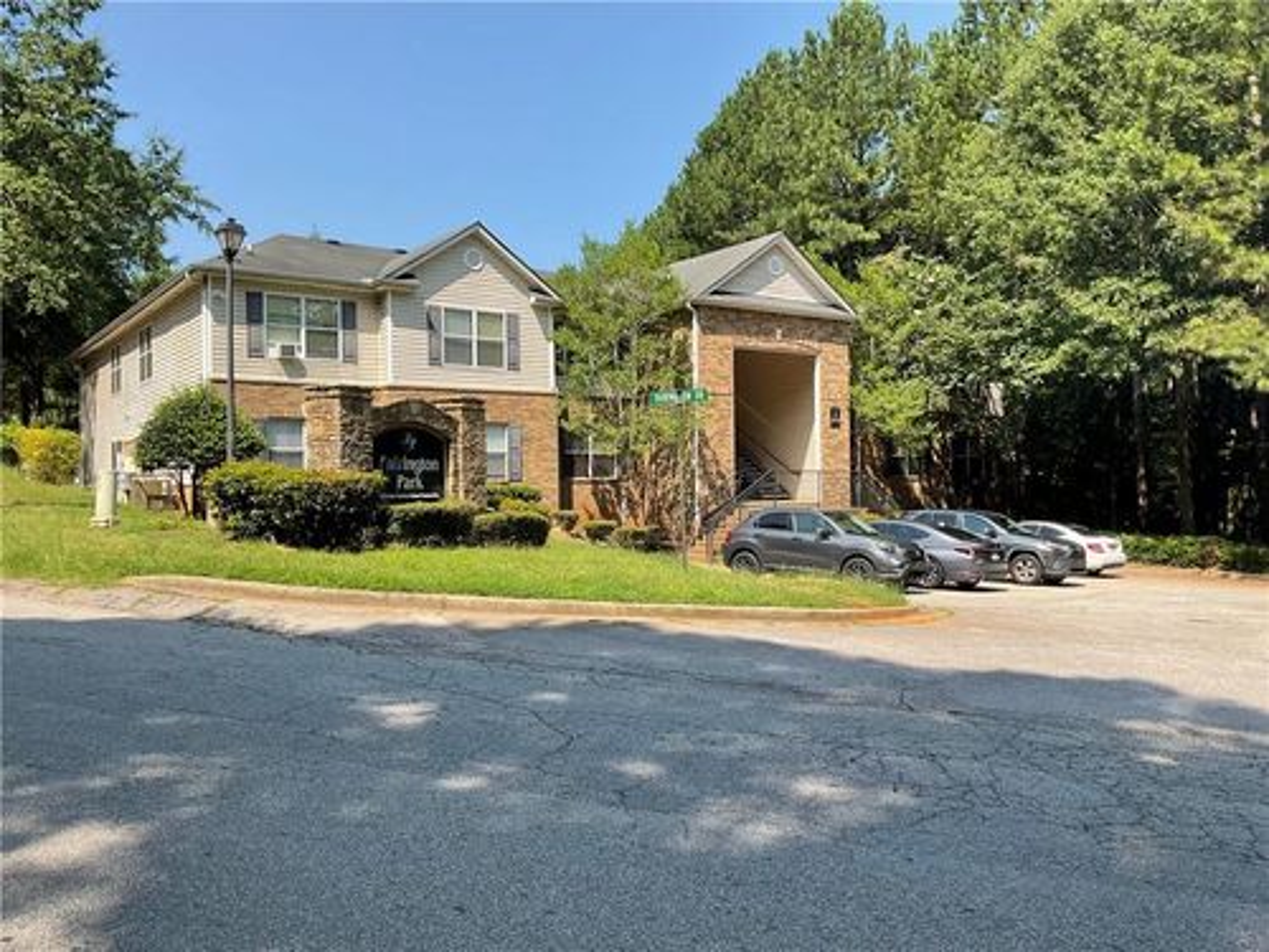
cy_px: 476
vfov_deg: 48.2
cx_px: 634
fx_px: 1063
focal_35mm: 29
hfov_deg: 61.7
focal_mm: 3
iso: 16
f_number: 1.8
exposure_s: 1/1035
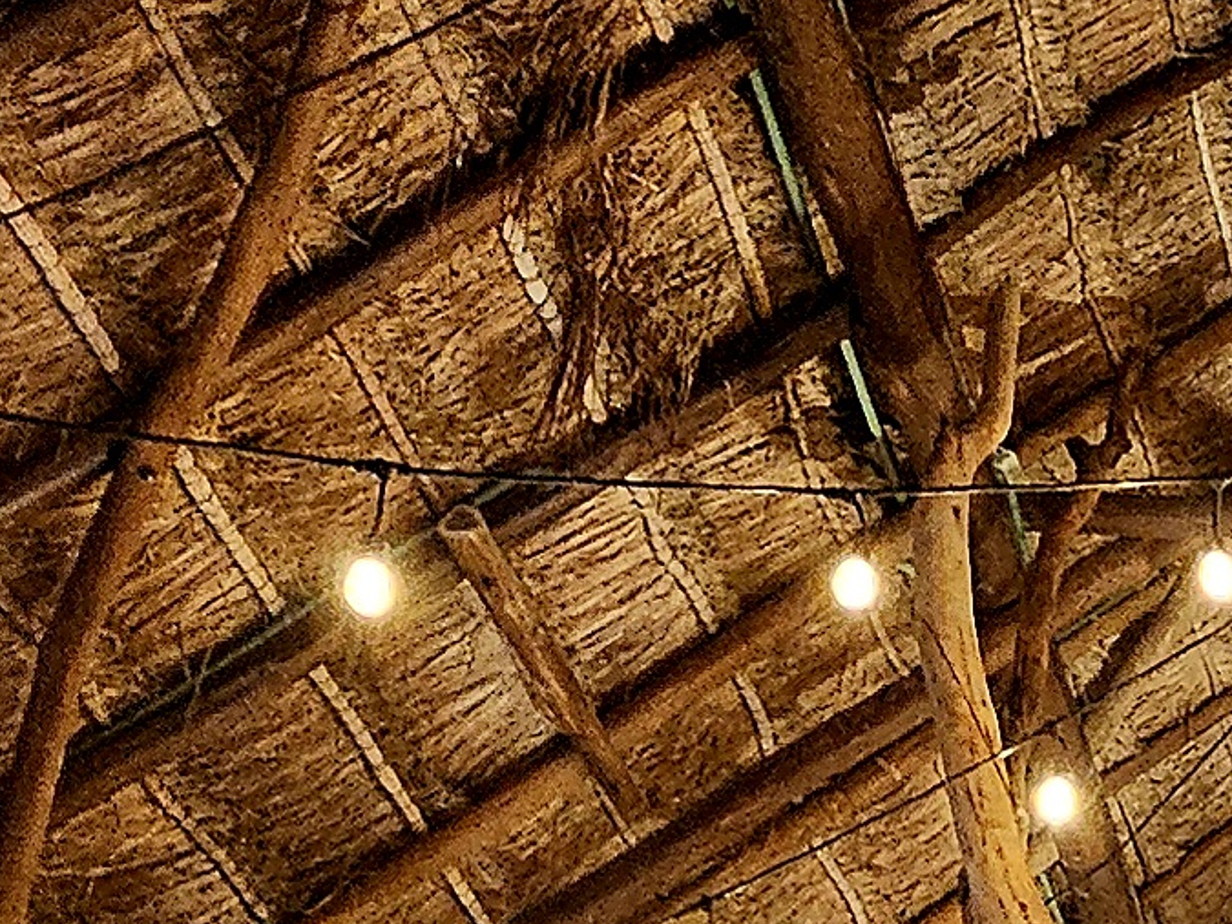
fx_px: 2740
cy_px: 1496
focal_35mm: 77
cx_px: 1707
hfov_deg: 22.1
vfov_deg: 16.8
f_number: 2.2
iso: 640
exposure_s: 1/30
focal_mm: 2.2
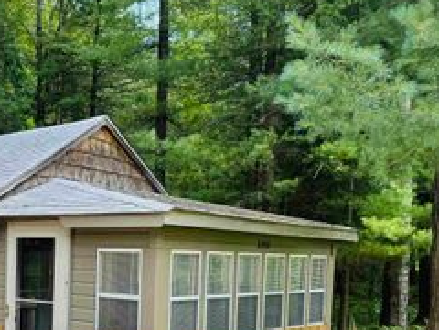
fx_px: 634
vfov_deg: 28.2
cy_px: 287
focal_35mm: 50
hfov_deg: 36.1
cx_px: 53
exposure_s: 1/782
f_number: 1.78
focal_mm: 6.76
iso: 80
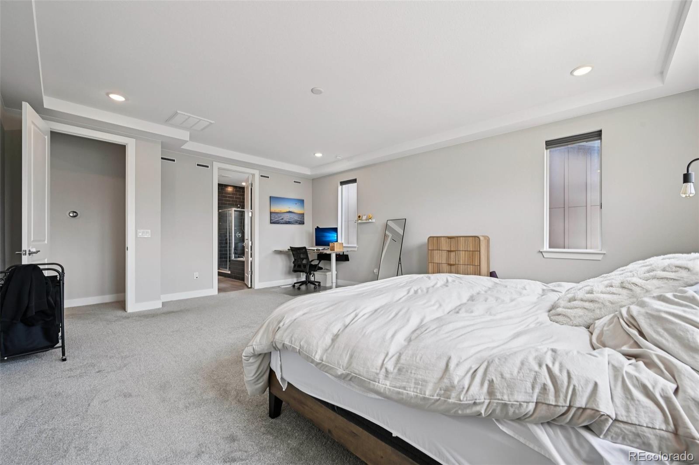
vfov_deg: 81.2
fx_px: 272
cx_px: 350
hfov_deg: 104.3
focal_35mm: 14
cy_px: 232
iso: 140
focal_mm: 14
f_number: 10
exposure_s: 1/15
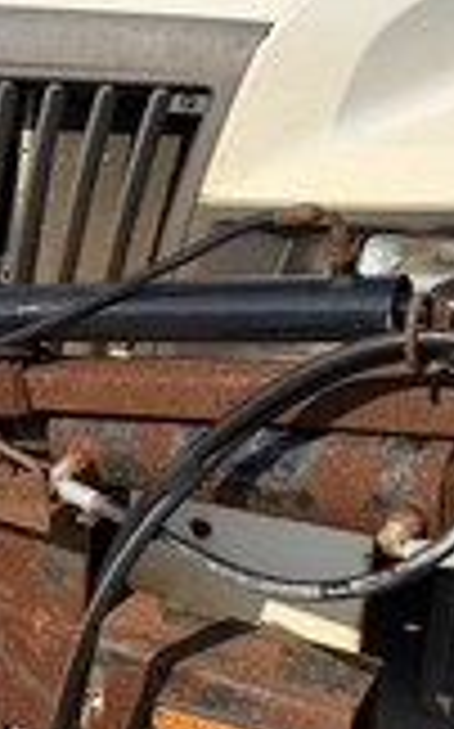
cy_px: 454
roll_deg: +2.3
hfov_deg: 19.2
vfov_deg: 32.3
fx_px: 1249
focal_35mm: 63
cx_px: -112
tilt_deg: -19.5
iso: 80
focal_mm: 6.76
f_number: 1.78
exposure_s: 1/4975
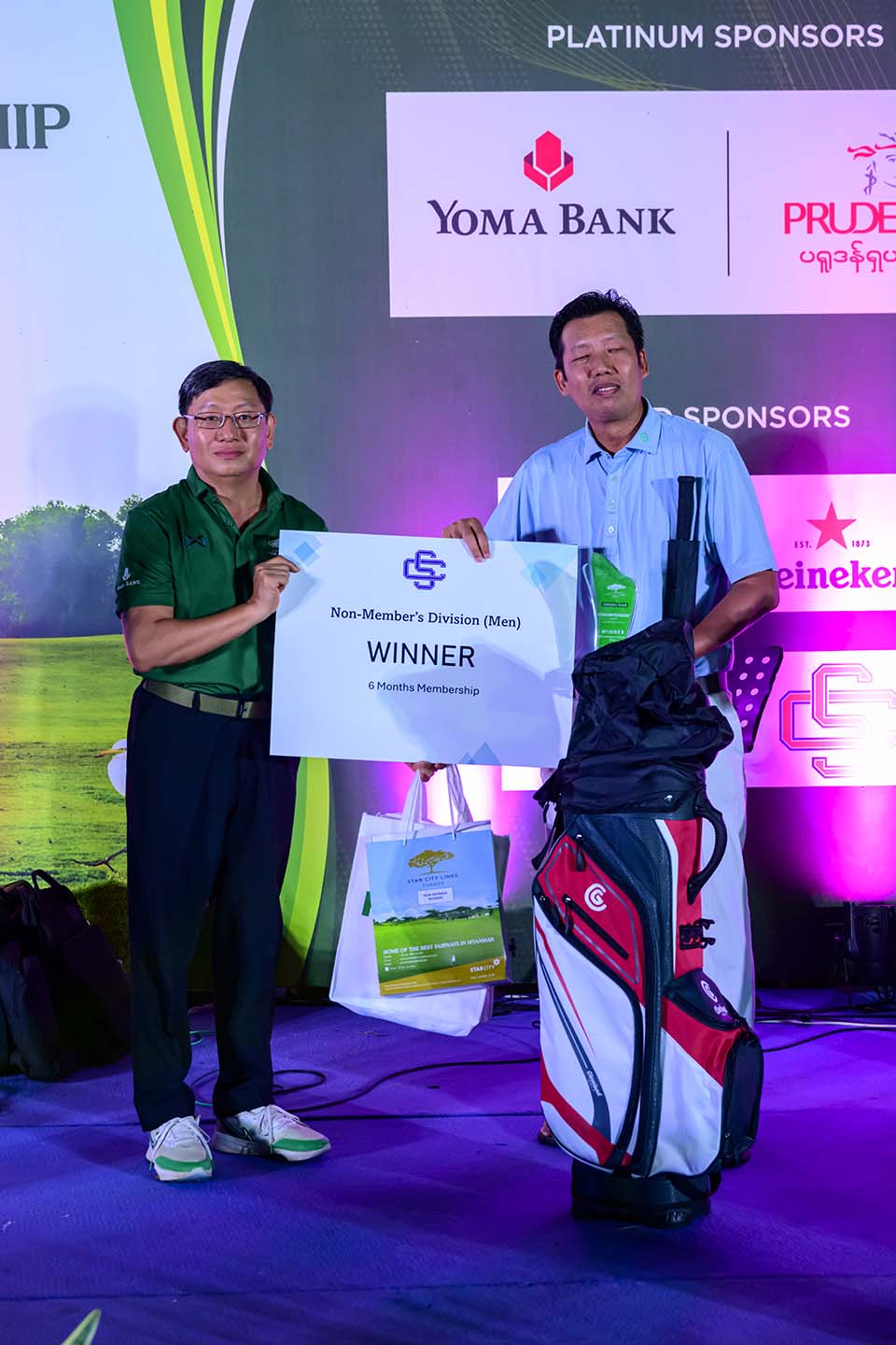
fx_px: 2016
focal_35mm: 54
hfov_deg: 25.1
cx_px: 448
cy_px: 672
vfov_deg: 36.9
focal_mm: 54
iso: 4000
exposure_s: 1/250
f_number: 4.5
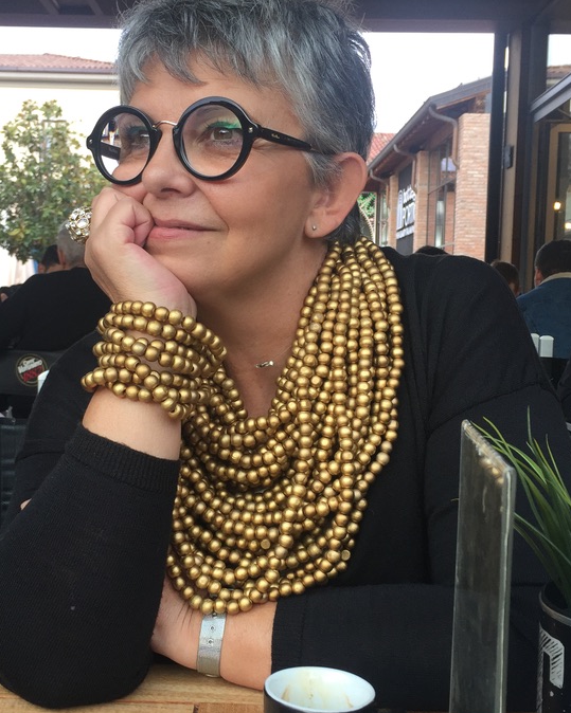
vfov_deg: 42.9
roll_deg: -0.7
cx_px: 254
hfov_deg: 34.9
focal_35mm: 43
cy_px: 370
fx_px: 909
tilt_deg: -5.3
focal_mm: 4.15
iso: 40
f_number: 2.2
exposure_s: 1/100
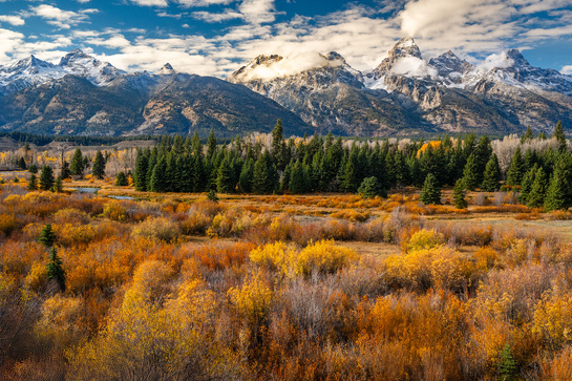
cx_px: 287
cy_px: 195
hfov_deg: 51.9
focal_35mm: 37
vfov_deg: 35.9
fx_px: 588
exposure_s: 1/80
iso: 400
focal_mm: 36
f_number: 16
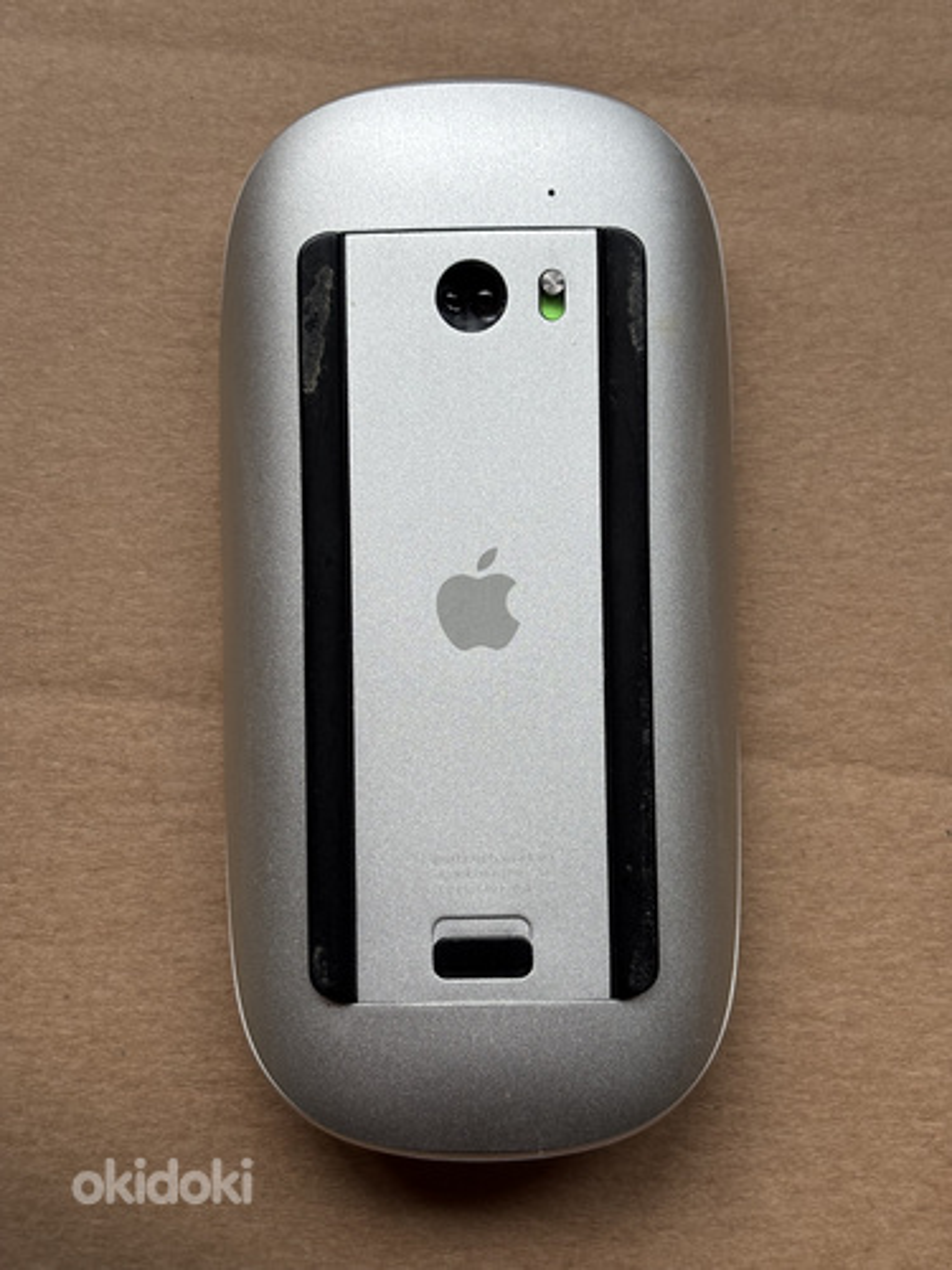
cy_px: 635
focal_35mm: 52
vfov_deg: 36.8
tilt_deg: -89.1
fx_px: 1907
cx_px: 476
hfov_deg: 28.0
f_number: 1.6
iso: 100
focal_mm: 5.96
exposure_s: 1/60
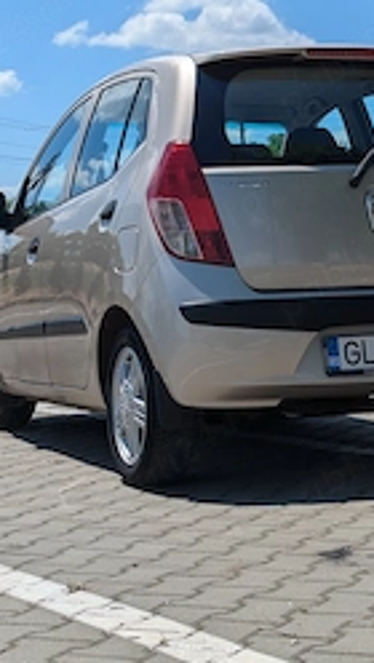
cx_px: 270
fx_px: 1477
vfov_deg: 25.3
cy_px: 297
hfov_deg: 14.4
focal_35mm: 84
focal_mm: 6.81
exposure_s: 1/3165
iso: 46
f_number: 1.85
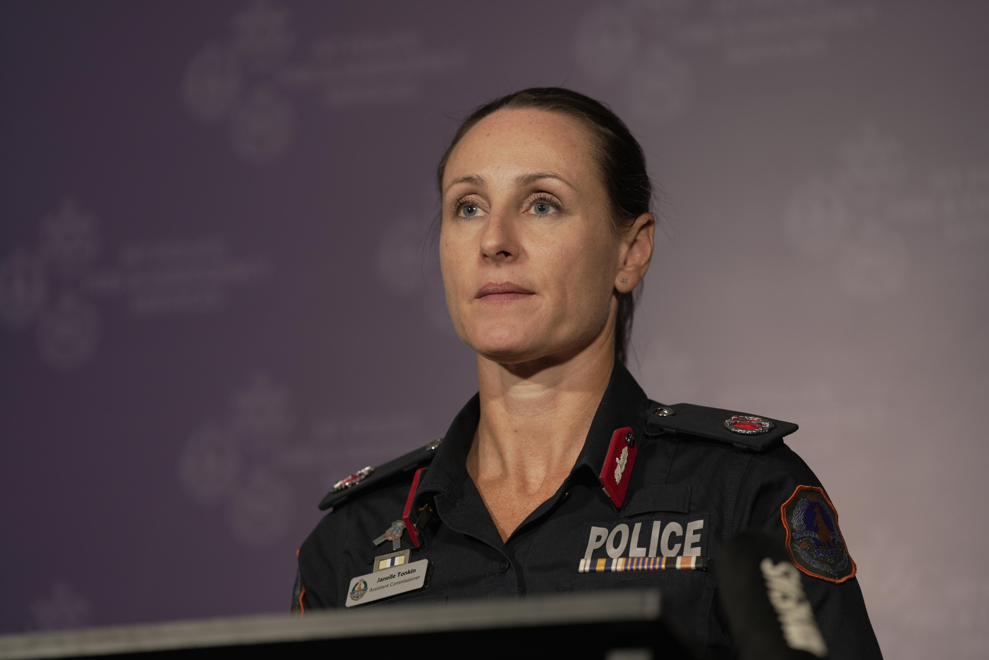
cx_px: 494
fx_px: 4313
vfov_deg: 8.7
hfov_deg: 13.1
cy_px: 330
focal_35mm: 157
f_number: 3.2
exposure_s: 1/80
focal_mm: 157
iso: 320
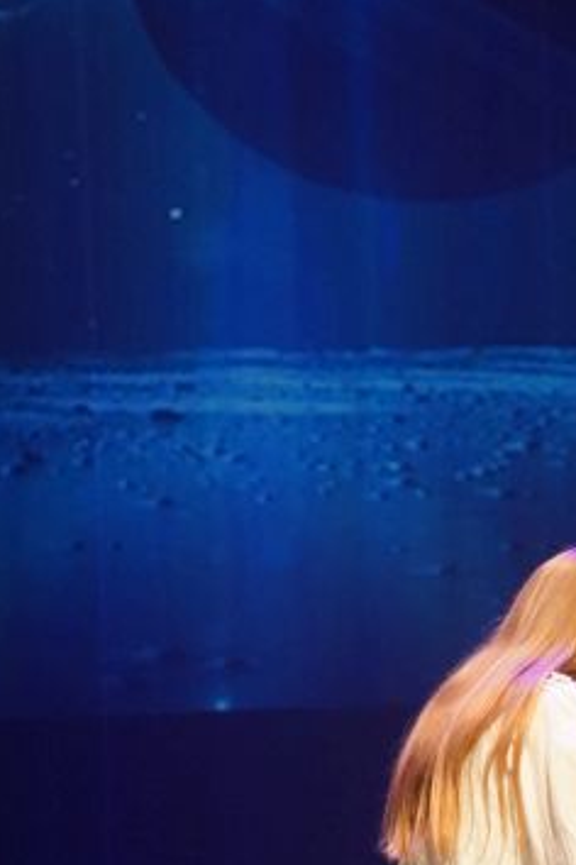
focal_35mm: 210
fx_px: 5040
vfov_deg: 9.8
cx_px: 718
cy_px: 655
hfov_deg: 6.5
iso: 2000
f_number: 2.8
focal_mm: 50
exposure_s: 1/125
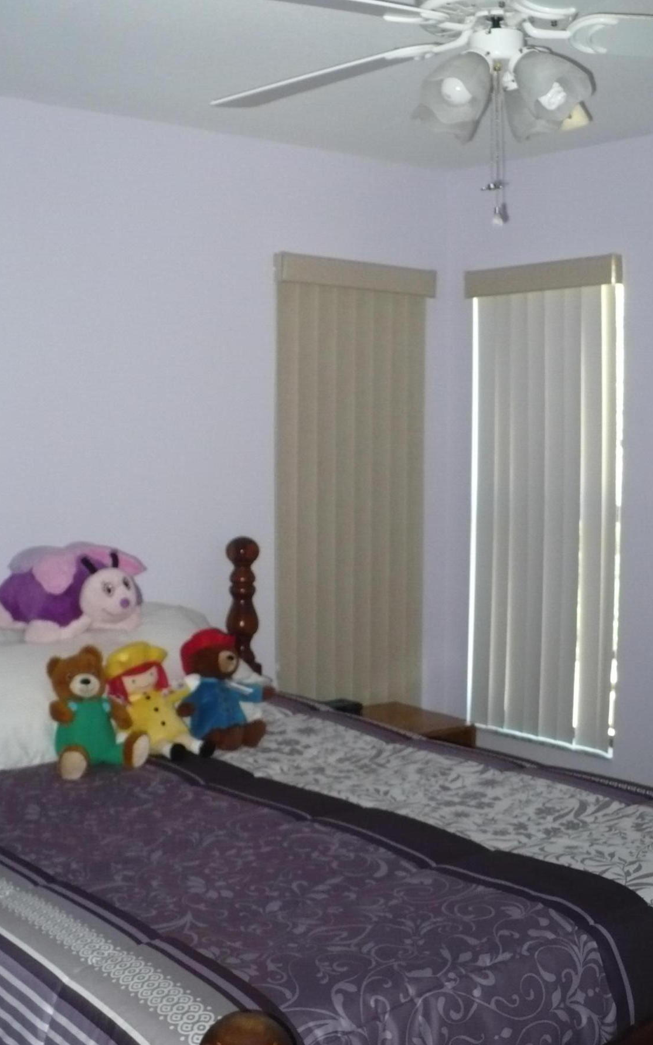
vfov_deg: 45.3
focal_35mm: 44
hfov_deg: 29.2
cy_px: 538
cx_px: 305
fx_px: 1253
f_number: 2.8
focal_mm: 6.1
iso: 250
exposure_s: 1/30
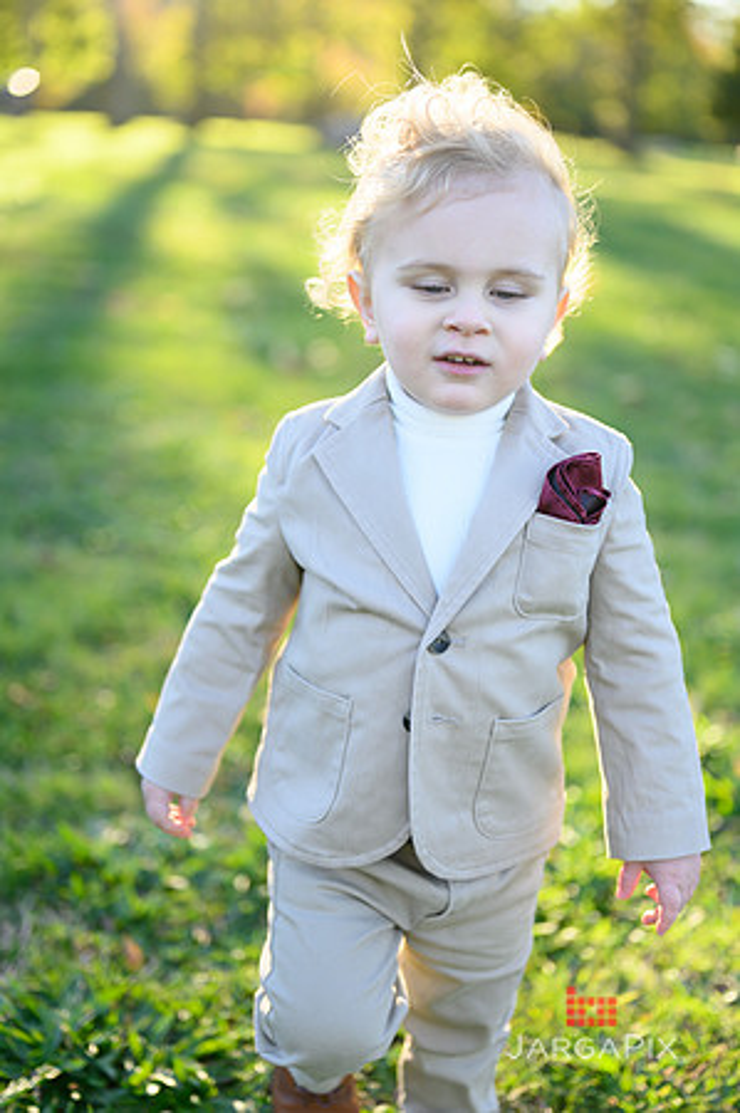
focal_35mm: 50
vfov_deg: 39.6
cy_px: 556
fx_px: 1545
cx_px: 370
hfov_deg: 26.9
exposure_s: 1/1000
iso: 320
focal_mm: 50
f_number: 2
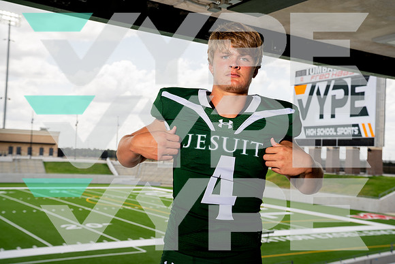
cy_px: 132
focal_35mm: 43
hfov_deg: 45.4
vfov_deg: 31.2
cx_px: 198
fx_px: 472
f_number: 6.3
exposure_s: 1/250
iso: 100
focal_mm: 43
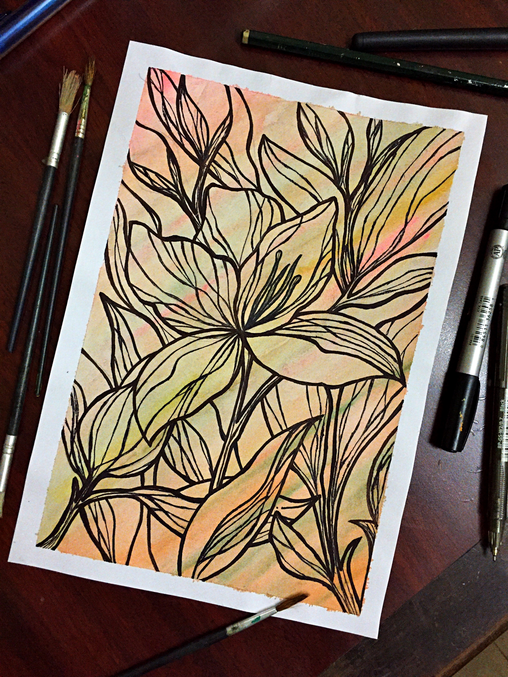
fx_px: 567
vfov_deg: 61.7
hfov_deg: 48.2
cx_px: 254
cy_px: 338
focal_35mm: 29
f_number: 2.2
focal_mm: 4.15
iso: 320
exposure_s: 1/33
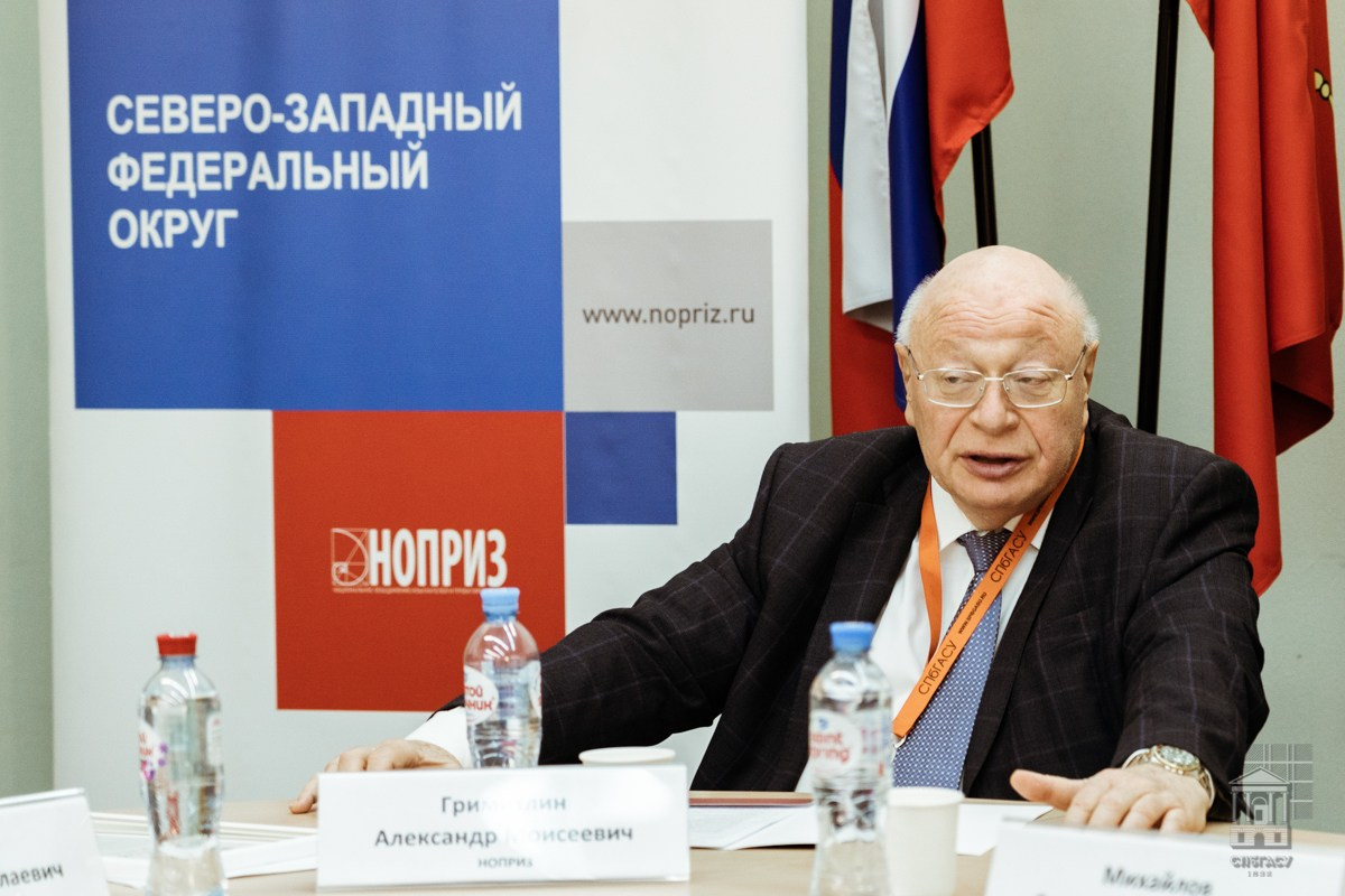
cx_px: 684
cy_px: 360
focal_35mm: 126
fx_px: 4699
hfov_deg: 16.3
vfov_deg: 10.9
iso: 2500
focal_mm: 93
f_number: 4
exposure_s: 1/200
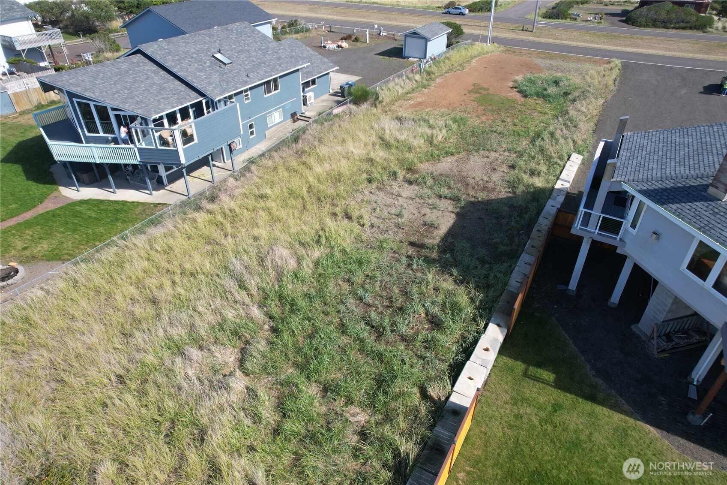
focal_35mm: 22
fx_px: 444
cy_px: 242
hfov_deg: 78.6
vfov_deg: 57.2
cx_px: 364
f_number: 2.8
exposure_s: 1/1000
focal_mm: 8.38
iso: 100
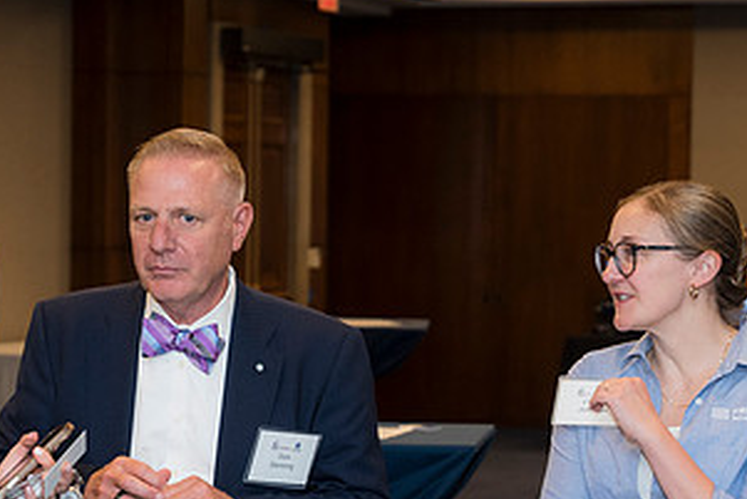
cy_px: 465
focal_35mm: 135
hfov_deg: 15.2
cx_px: 347
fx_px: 2802
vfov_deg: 10.1
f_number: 5
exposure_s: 1/125
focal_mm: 70
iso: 800
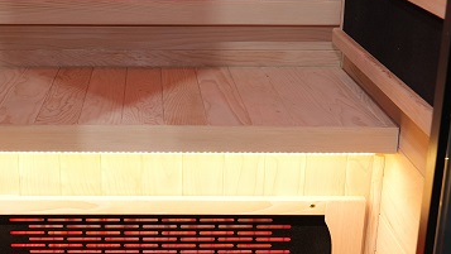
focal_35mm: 73
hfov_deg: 28.7
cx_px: 144
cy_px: 272
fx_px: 873
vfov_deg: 16.1
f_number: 4
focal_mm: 24
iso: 800
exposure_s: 1/80
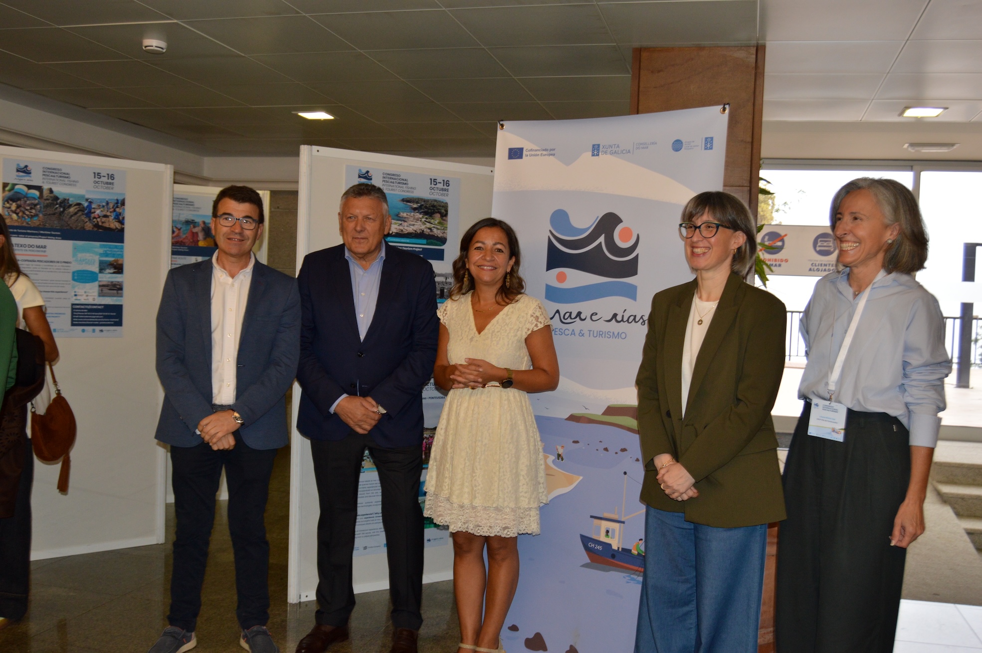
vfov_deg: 38.3
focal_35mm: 34
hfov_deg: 55.1
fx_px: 940
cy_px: 326
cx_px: 491
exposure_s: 1/60
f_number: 3.8
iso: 500
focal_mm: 23
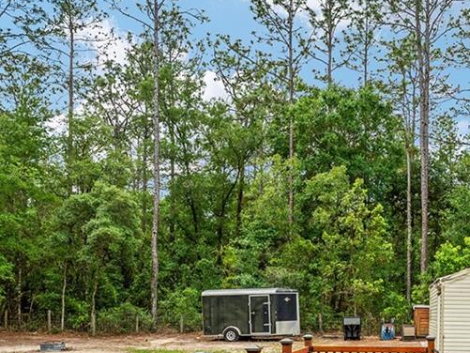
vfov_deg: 32.0
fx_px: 584
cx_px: 375
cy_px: 317
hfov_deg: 41.9
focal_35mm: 43
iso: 500
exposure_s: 1/250
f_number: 8
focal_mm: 14
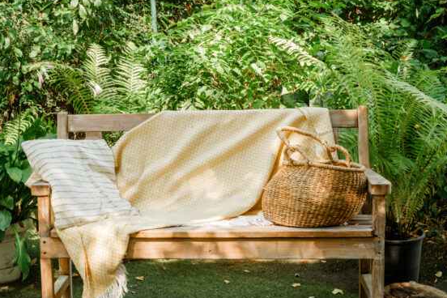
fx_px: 944
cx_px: 138
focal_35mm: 76
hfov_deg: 26.5
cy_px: 151
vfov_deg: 17.9
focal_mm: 27
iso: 250
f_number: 4
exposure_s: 1/125
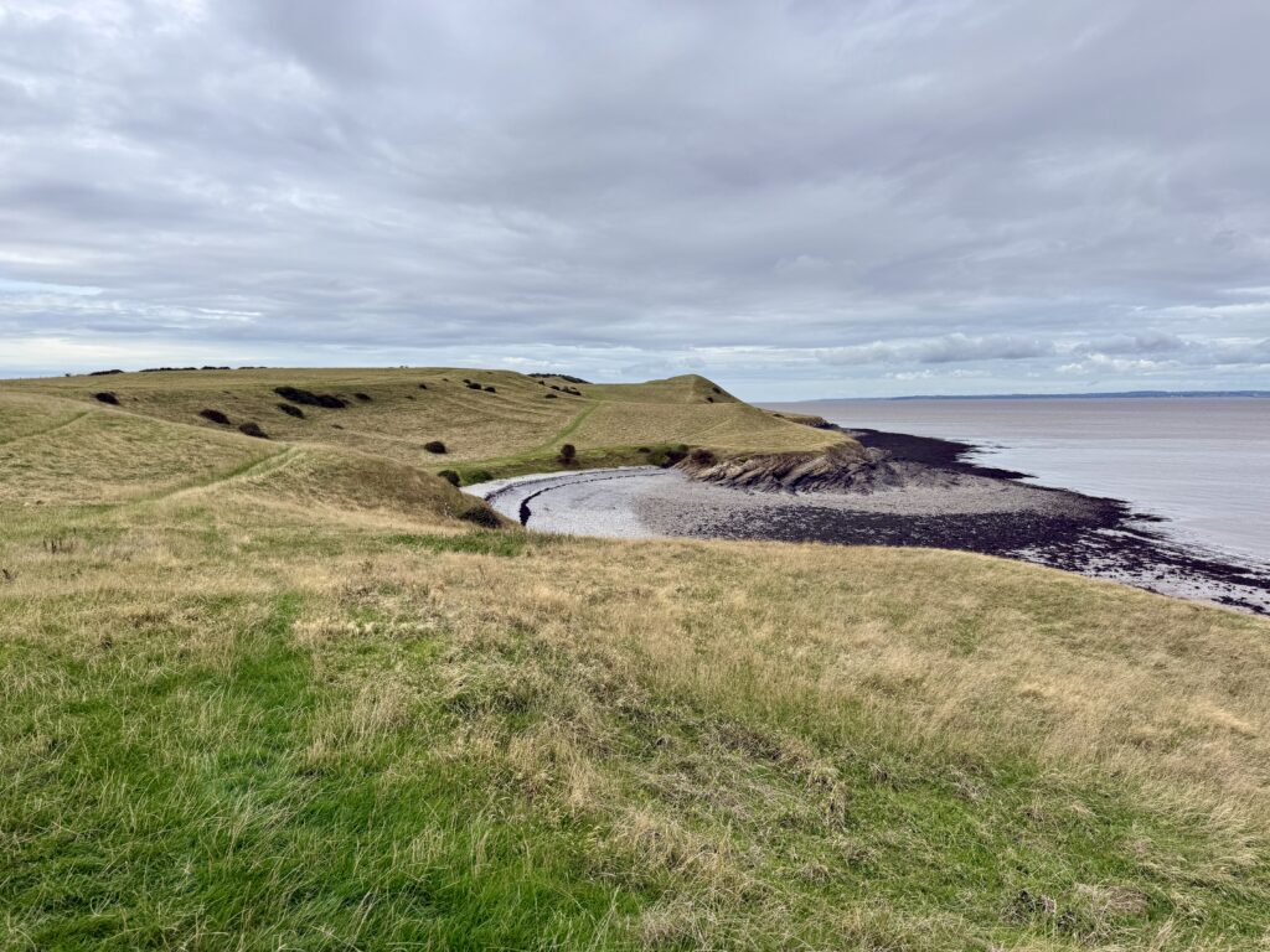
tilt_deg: -4.3
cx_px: 635
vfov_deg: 56.8
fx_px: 881
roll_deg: +0.2
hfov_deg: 71.6
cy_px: 476
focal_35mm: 24
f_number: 1.78
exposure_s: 1/4673
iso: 80
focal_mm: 6.76
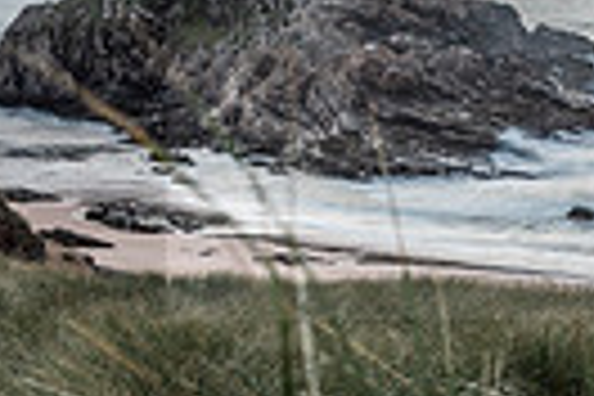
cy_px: -119
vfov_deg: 8.8
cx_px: 171
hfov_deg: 13.3
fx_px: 2541
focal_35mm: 154
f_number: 7.1
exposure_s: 2.5
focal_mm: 35
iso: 100
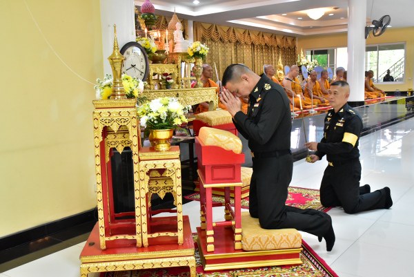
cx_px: 207
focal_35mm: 36
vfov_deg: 36.9
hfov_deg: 53.1
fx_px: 414
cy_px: 138
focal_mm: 24
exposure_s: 1/80
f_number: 5.6
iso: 3200
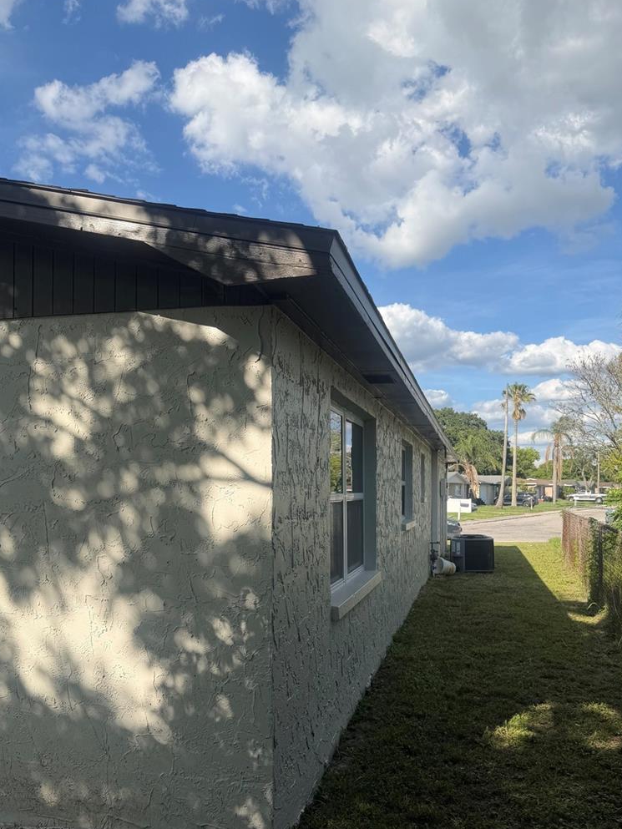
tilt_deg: +0.7
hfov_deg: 48.2
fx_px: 695
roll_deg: +0.6
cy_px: 493
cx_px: 309
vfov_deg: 61.2
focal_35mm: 29
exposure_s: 1/3425
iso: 80
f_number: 1.78
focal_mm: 6.76
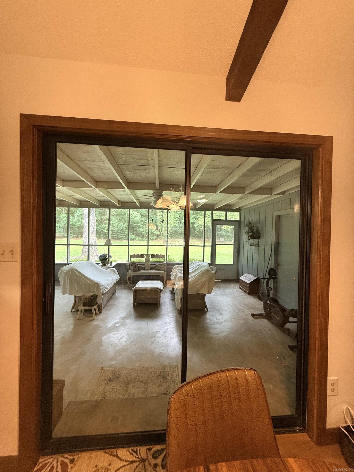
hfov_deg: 85.7
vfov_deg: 102.1
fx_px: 191
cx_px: 177
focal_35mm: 14
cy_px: 236
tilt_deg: -1.1
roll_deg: -1.5
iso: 250
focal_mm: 2.22
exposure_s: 1/60
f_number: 2.2
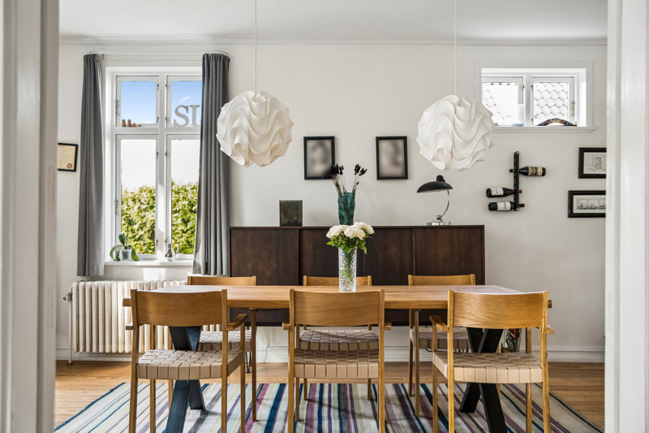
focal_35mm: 34
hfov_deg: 55.8
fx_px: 613
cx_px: 324
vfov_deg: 38.9
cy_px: 216
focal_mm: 34
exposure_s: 1/160
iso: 640
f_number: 2.8
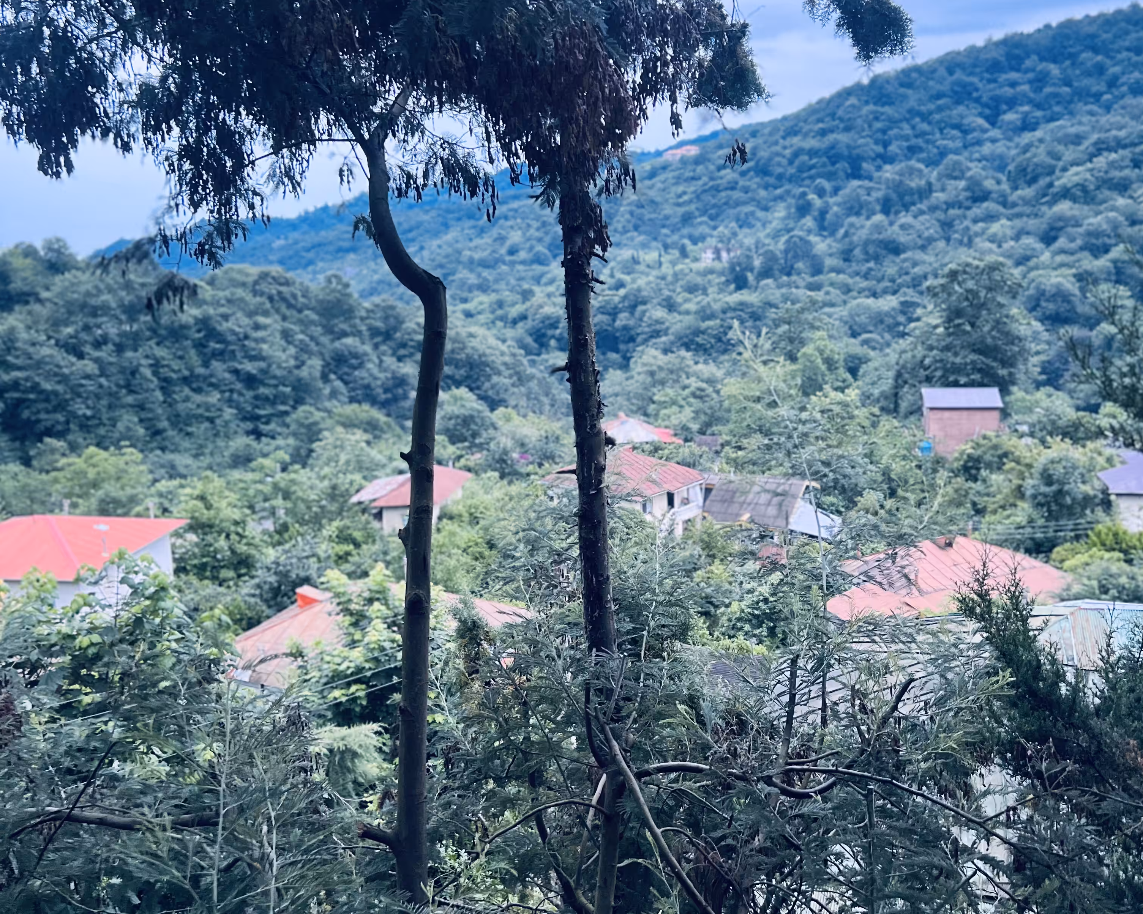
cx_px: 573
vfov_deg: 43.2
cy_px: 387
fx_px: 1150
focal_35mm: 34
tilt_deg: -9.8
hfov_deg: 52.8
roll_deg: +1.2
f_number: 1.5
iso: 320
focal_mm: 5.7
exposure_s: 1/50
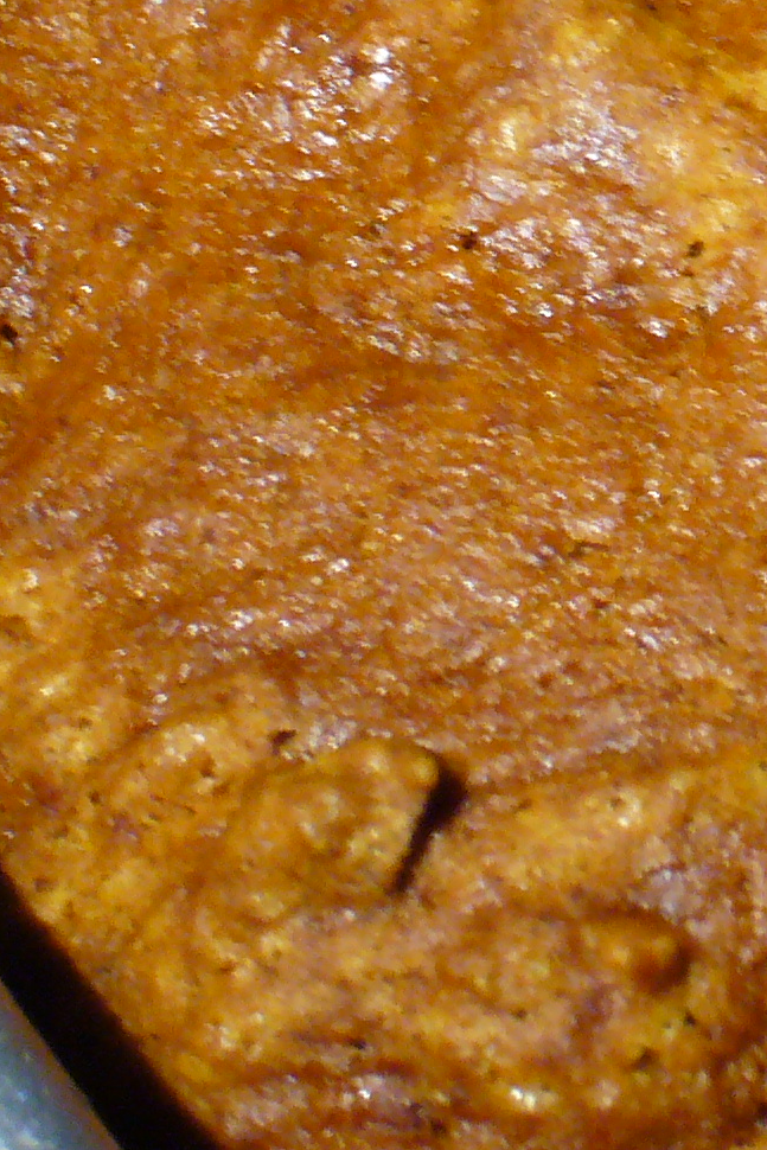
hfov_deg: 4.3
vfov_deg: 6.5
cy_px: 128
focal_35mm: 317
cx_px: 1003
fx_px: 10126
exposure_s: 1/8
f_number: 5
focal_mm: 17.4
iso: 200
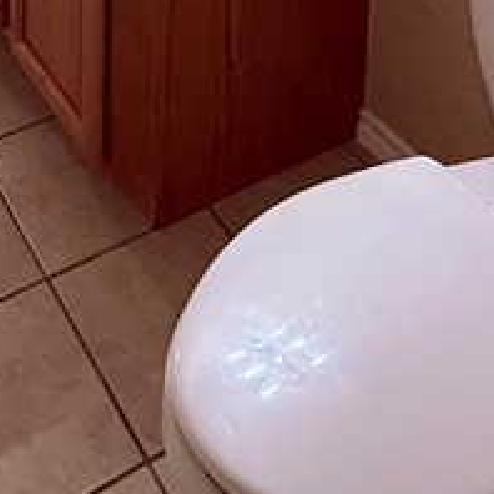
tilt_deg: -11.4
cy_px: -444
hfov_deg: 26.4
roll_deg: -0.8
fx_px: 1033
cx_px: 102
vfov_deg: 19.0
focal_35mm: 64
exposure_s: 1/60
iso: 250
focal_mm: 2.22
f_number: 2.2
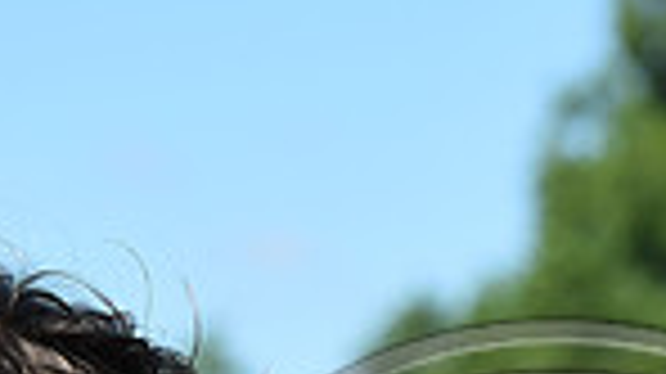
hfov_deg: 5.5
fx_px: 6900
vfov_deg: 3.1
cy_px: 721
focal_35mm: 391
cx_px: 508
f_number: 6.3
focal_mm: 95
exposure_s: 1/1250
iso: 360
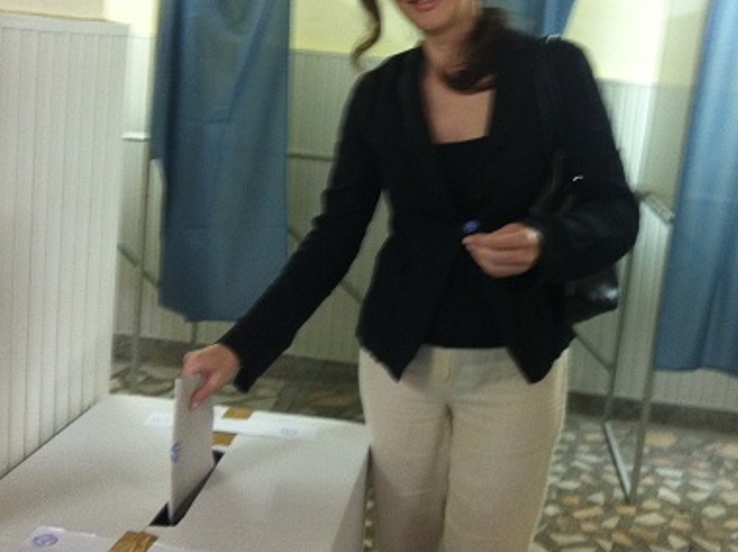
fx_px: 979
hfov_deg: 41.2
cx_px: 427
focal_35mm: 46
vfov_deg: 31.3
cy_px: 199
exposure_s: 1/15
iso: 200
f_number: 2.8
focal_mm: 3.85
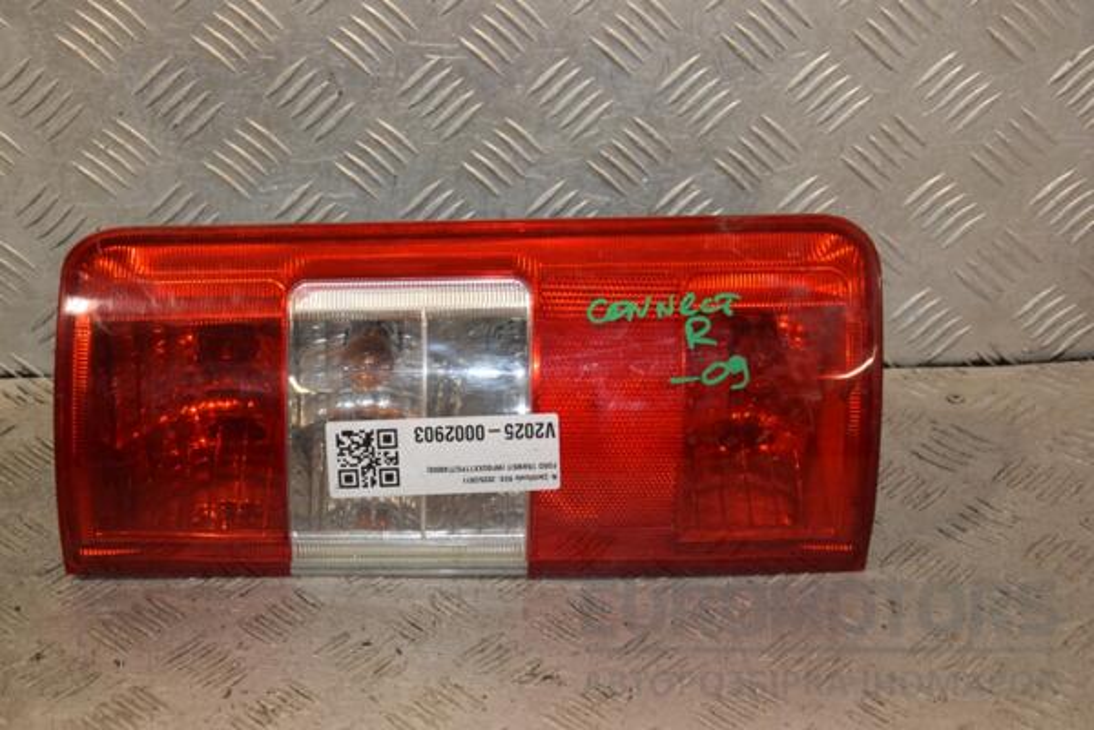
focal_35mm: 75
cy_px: 365
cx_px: 547
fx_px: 2279
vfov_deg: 18.2
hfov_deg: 27.0
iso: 800
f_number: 5.6
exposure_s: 1/200
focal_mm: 50
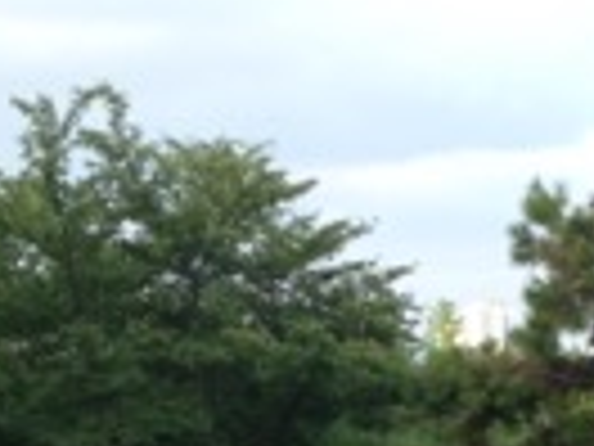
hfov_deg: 16.4
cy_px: 487
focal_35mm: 120
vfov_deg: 12.2
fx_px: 2059
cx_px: 297
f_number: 2.4
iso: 50
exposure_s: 1/287
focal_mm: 4.13
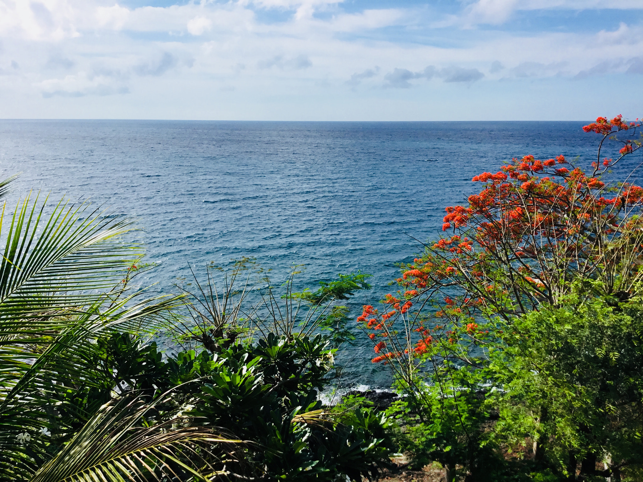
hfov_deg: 58.4
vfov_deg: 45.4
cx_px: 322
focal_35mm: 31
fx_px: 576
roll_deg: -0.1
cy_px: 241
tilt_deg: -12.4
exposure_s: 1/2092
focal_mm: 3.3
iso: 25
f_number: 2.4
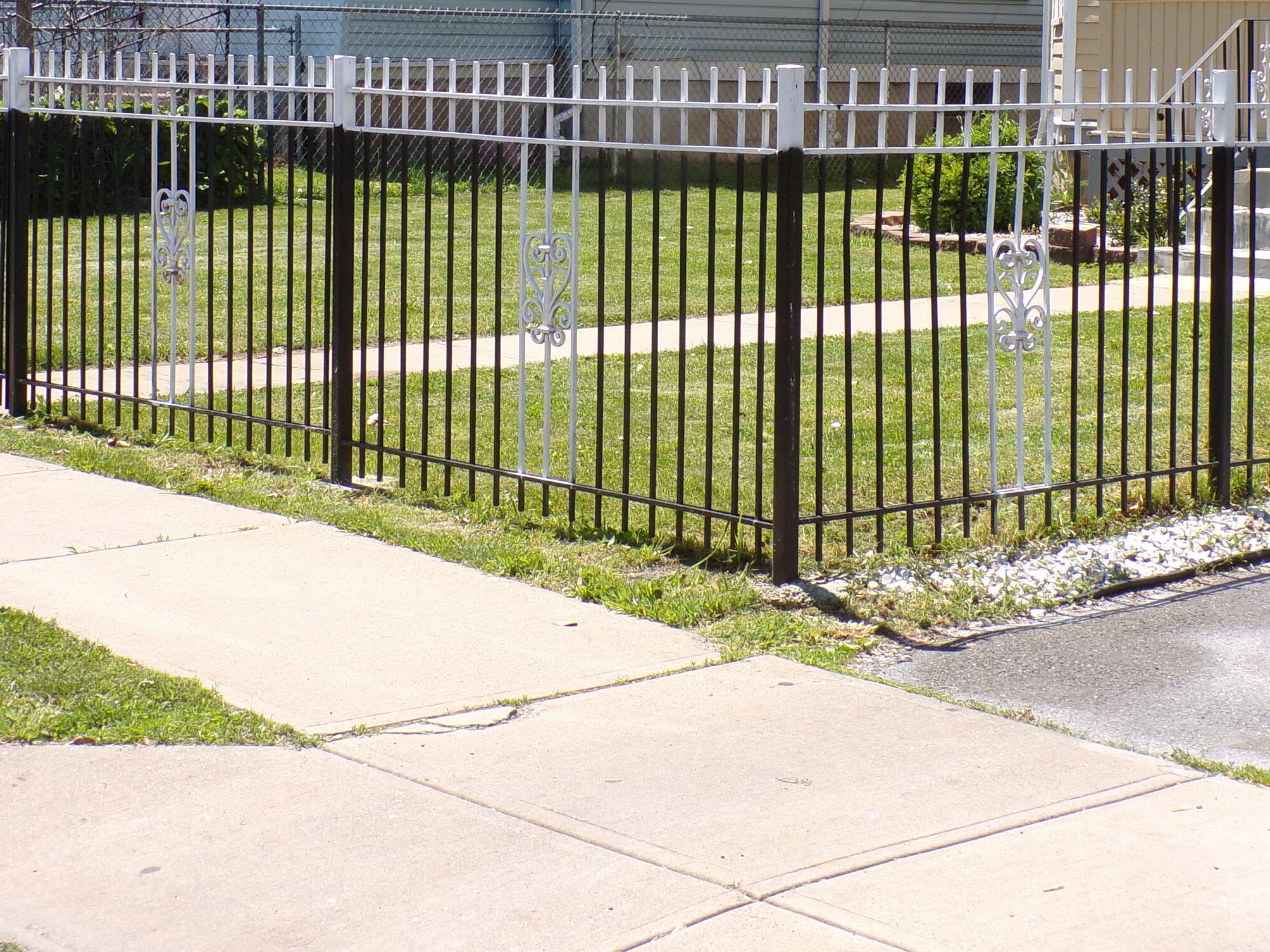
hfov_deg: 26.0
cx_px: 731
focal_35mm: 75
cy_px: 263
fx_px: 2751
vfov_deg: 19.5
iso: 80
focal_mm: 8.7
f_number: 5.1
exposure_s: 1/250
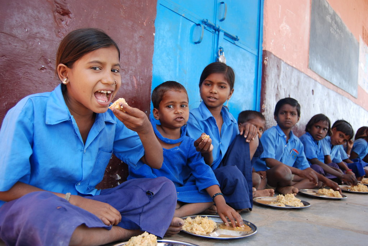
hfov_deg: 64.5
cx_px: 184
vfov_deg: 45.8
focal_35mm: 28
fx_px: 292
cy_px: 123
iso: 200
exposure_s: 1/250
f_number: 3.5
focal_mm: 19
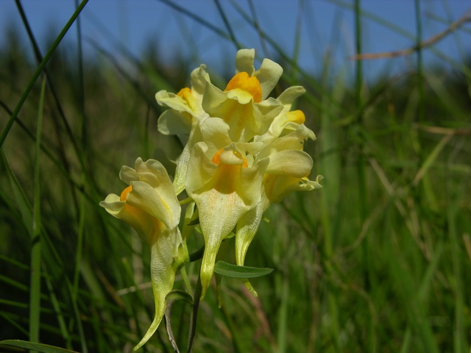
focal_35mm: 199
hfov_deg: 9.9
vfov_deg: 7.5
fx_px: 2708
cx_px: 236
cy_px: 176
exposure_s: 1/440
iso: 50
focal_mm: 19.9
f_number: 6.8
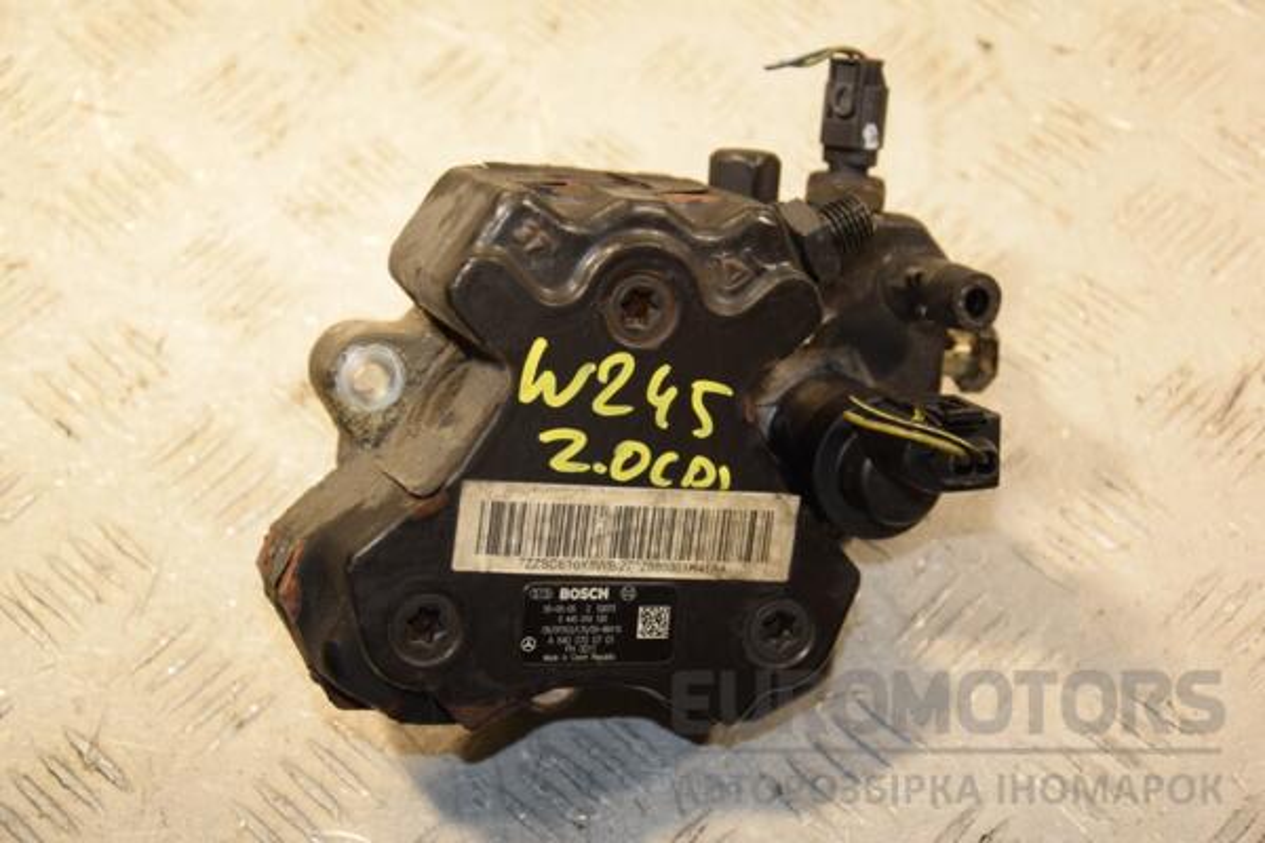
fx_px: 3057
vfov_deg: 15.7
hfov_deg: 23.4
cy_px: 422
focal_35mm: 87
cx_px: 632
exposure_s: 1/200
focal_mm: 58
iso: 800
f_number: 5.6
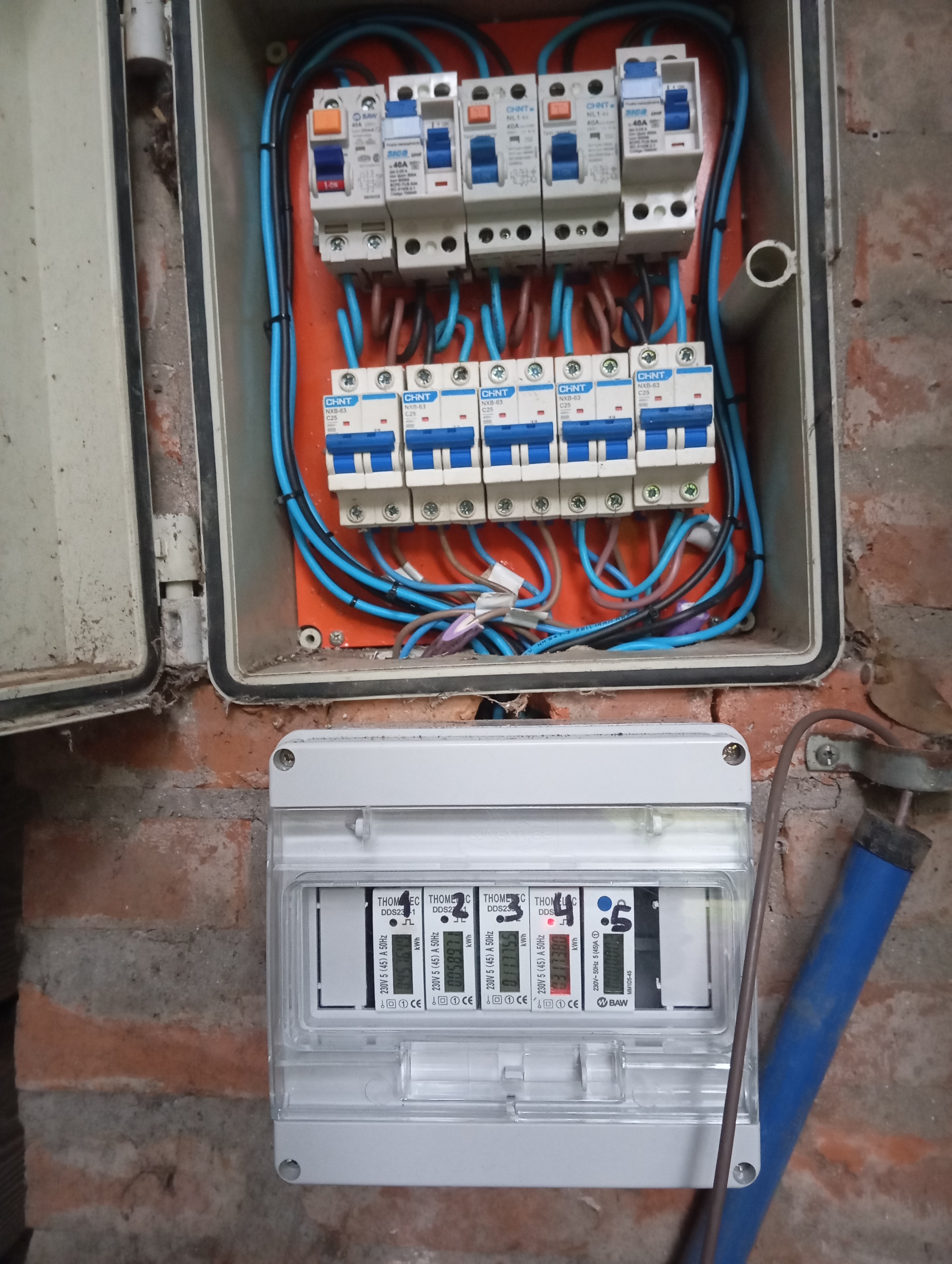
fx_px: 1024
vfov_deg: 63.4
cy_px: 632
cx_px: 476
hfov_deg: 49.9
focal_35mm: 28
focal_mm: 4.22
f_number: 1.8
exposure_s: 1/20
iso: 4866
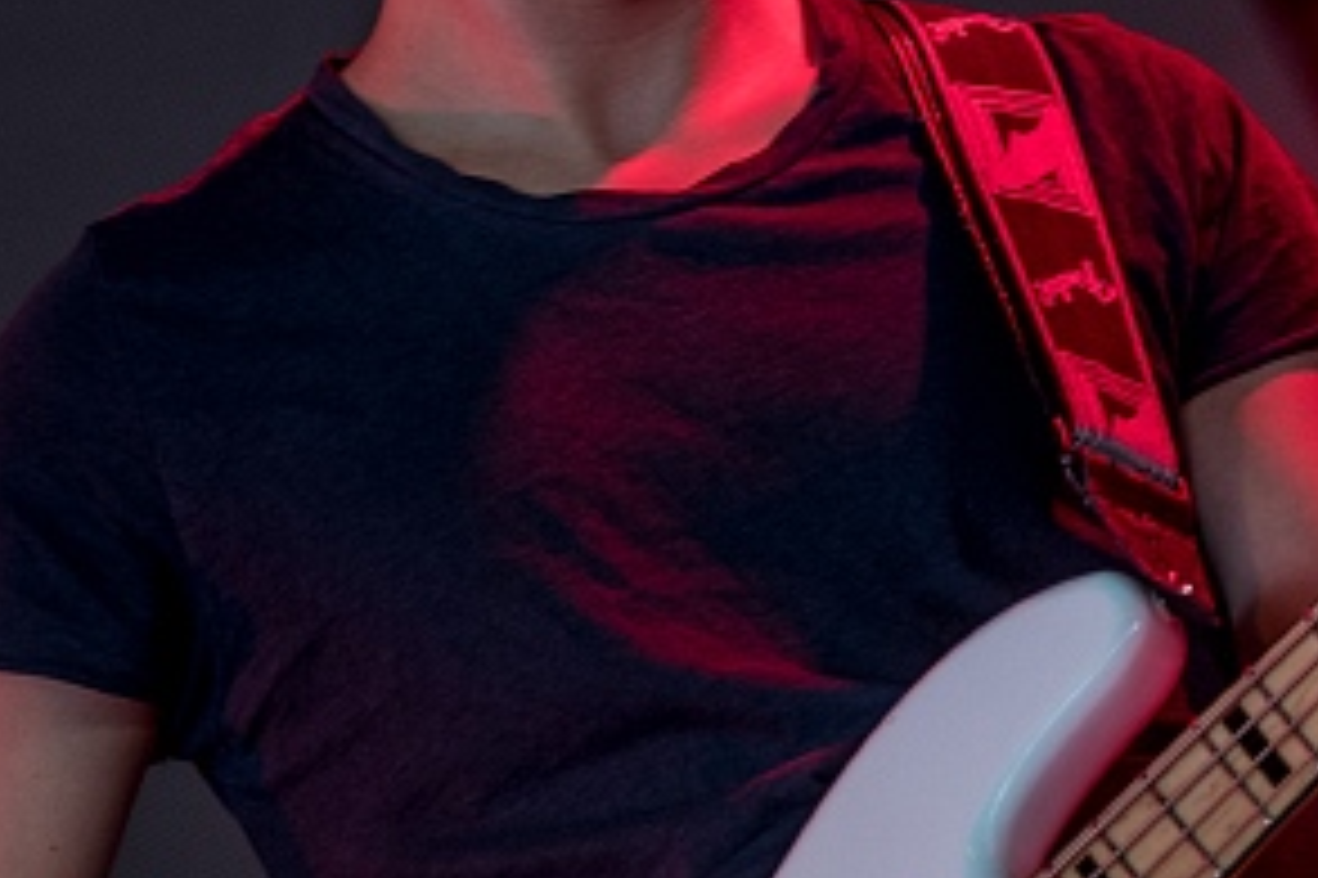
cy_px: 356
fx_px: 16172
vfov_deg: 3.1
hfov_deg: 4.7
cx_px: 1287
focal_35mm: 442
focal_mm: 120
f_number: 2.8
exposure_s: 1/100
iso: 500
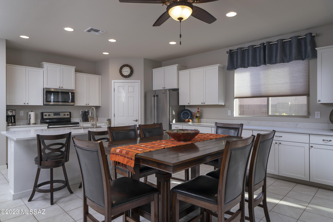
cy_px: 111
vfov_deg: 57.2
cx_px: 166
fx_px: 203
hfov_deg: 78.6
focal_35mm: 22
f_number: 9
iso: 200
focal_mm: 22
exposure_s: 1/20
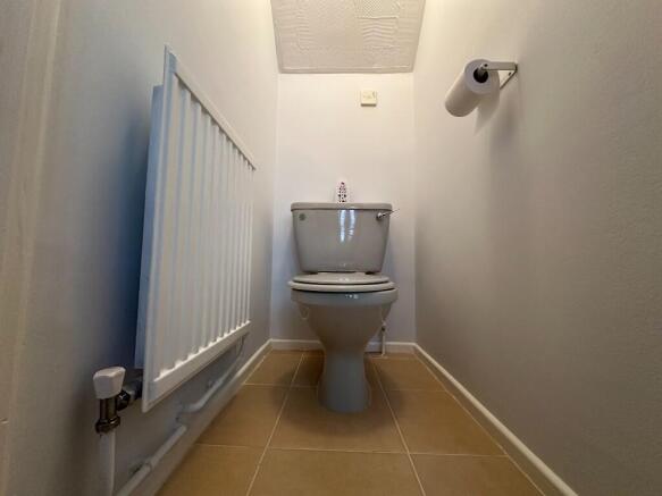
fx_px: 268
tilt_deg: +4.8
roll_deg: -0.6
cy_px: 248
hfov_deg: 102.1
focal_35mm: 14
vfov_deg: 85.7
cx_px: 331
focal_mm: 2.22
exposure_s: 1/50
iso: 200
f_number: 2.2
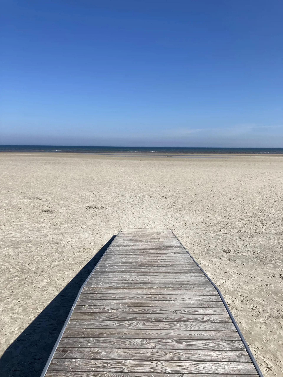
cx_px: 142
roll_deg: +0.3
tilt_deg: -7.9
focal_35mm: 28
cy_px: 188
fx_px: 305
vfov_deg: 63.4
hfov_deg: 49.7
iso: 20
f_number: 1.8
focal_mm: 3.99
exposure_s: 1/3745
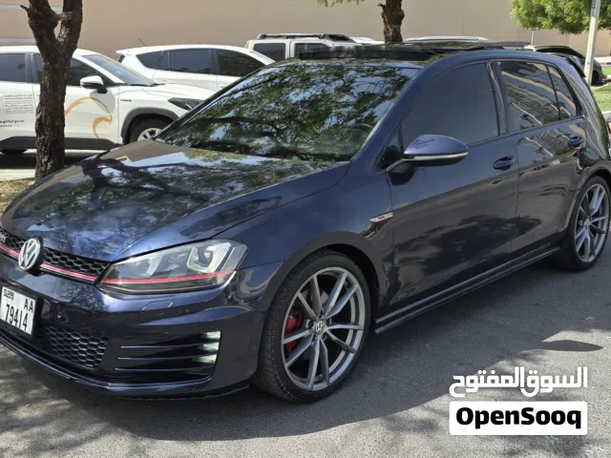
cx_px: 306
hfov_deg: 73.9
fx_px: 406
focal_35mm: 23
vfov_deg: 58.9
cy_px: 229
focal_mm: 6.3
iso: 12
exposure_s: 1/400
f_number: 1.7
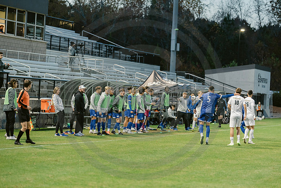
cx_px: 140
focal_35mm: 135
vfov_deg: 10.2
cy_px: 94
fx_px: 1054
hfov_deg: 15.2
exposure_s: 1/250
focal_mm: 135
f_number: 2.8
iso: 1600
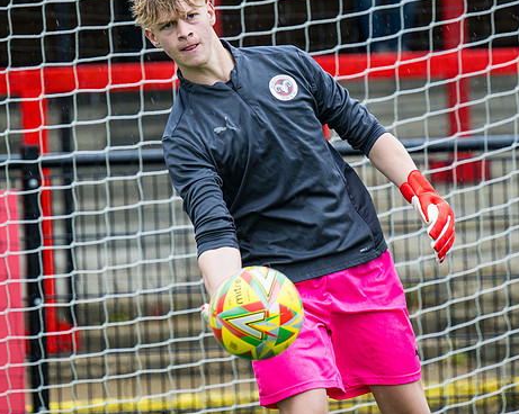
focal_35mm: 328
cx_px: 314
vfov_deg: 4.7
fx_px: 5034
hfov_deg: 5.9
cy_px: 188
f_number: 4
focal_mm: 220
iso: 400
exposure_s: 1/800
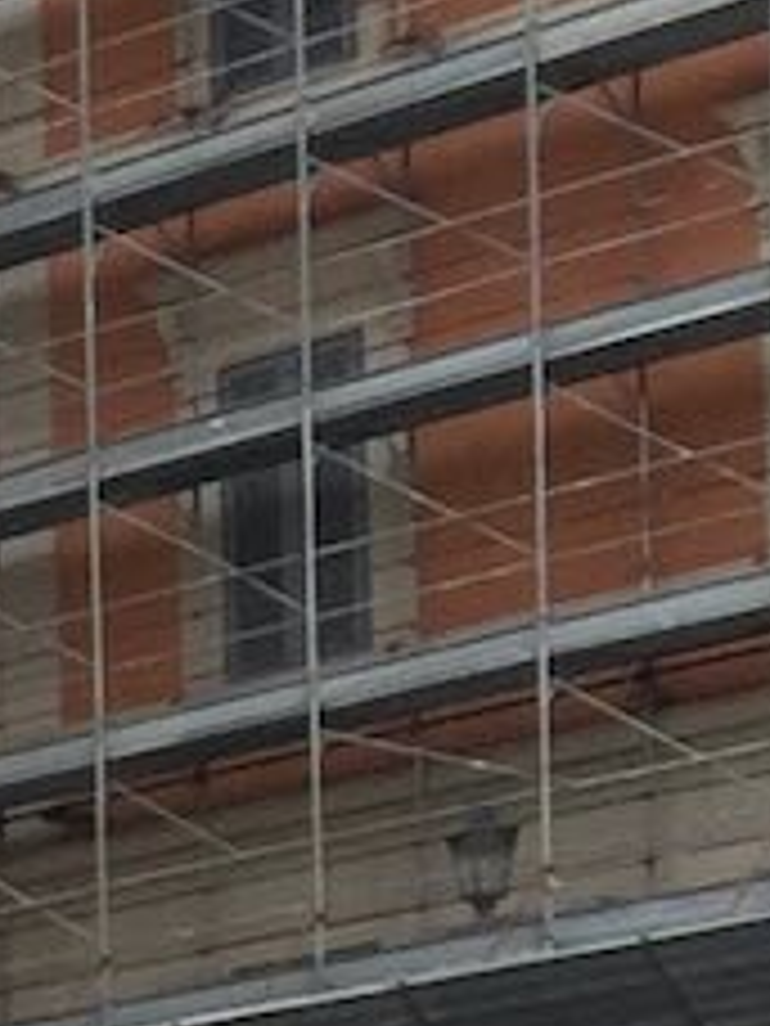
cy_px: 2403
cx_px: -3066
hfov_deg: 5.2
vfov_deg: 8.0
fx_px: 6792
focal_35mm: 229
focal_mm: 4.15
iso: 32
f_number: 2.2
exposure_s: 1/534
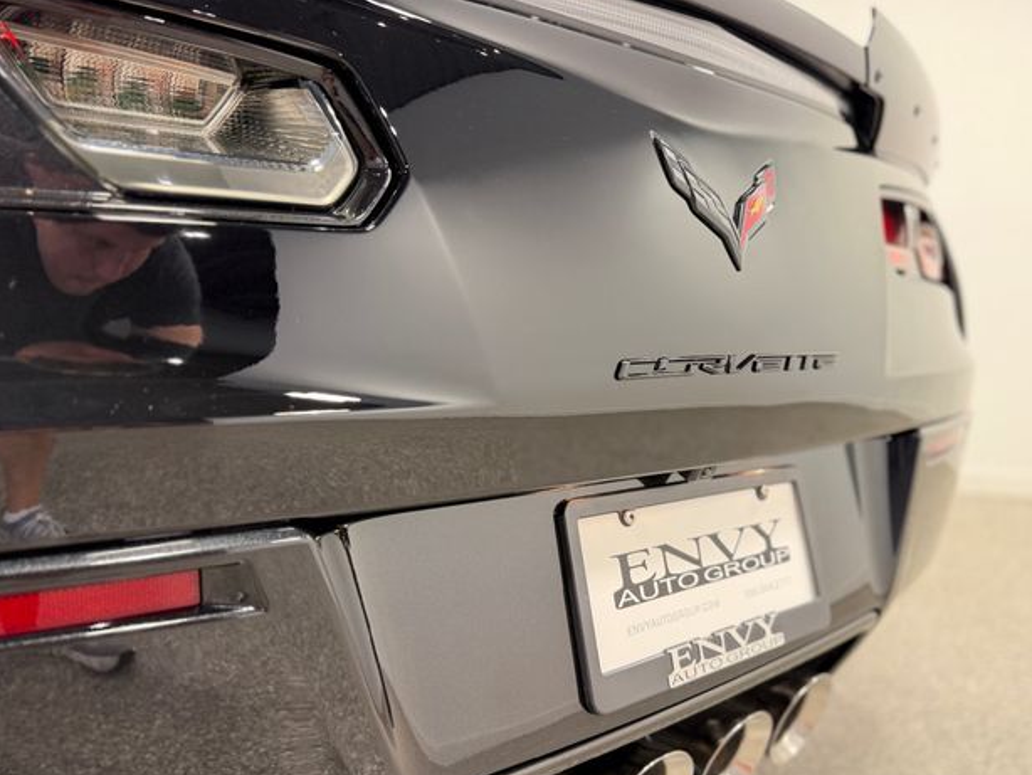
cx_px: 523
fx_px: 746
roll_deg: -0.5
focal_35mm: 25
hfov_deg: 69.4
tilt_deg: -4.1
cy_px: 390
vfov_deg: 54.9
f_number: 1.78
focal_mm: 6.76
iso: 200
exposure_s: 1/120
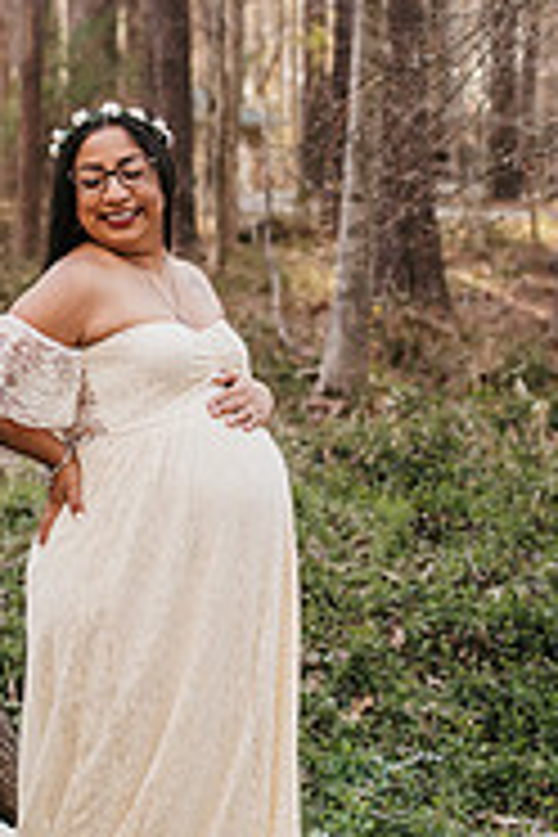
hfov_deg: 11.3
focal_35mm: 121
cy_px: 166
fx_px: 2813
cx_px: 306
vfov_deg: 16.8
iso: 400
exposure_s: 1/400
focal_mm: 50
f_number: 2.8
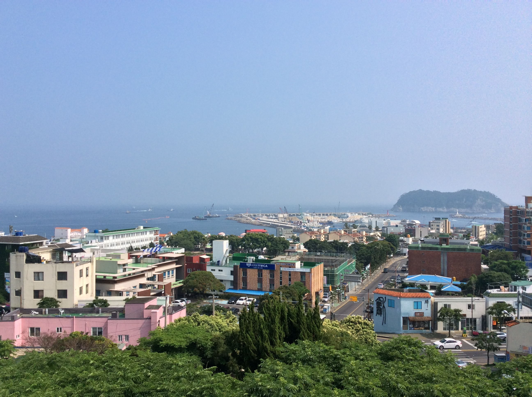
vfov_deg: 42.8
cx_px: 266
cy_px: 198
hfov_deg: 55.4
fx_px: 506
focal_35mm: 33
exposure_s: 1/1908
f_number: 2.4
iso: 32
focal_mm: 3.3
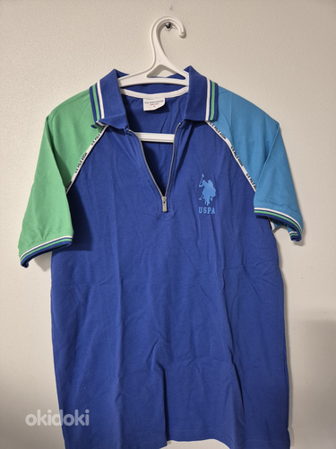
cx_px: 168
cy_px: 224
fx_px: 298
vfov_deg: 73.9
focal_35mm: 23
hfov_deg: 58.9
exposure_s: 1/100
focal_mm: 5.4
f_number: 1.8
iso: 800
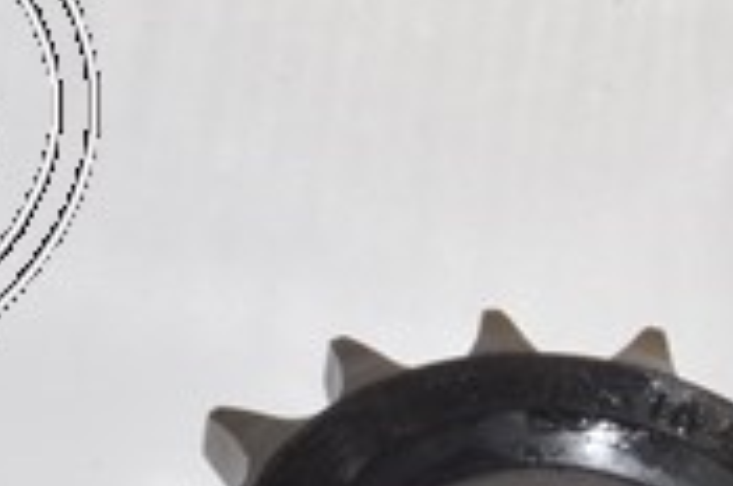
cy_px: 117
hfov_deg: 6.5
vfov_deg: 4.4
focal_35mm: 310
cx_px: -603
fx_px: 6300
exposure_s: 1/200
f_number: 16
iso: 200
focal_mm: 32
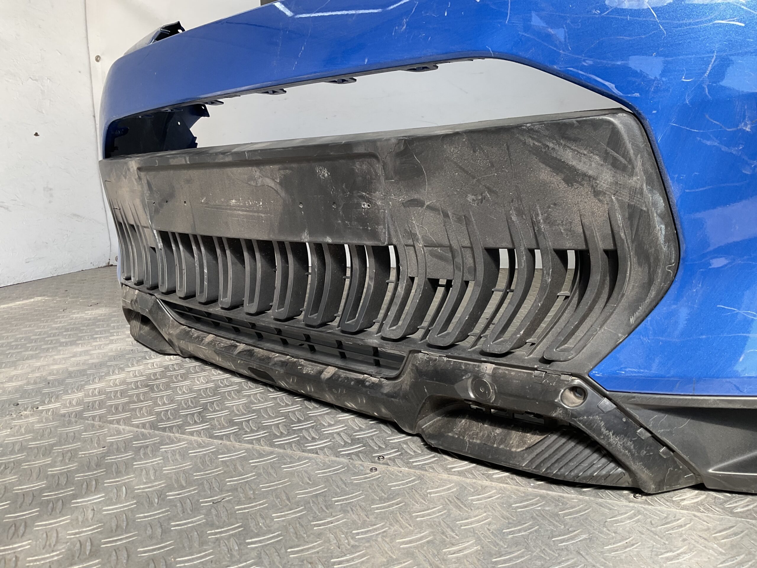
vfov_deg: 48.2
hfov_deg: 61.7
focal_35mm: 29
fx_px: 634
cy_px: 284
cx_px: 378
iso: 16
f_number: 1.8
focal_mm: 3
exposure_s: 1/274
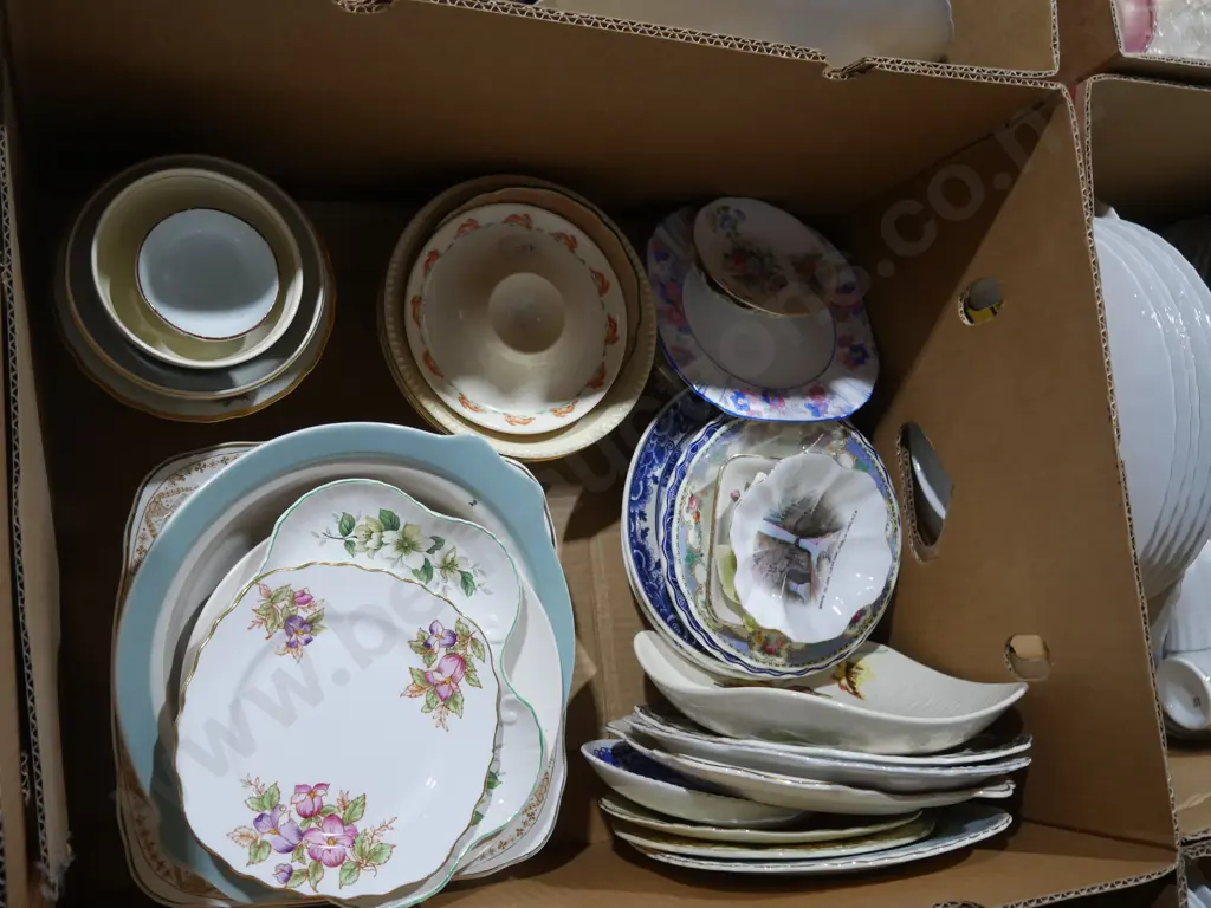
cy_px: 454
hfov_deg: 54.0
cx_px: 606
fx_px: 1189
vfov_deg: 41.8
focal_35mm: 34
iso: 640
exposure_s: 1/60
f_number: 4
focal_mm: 17
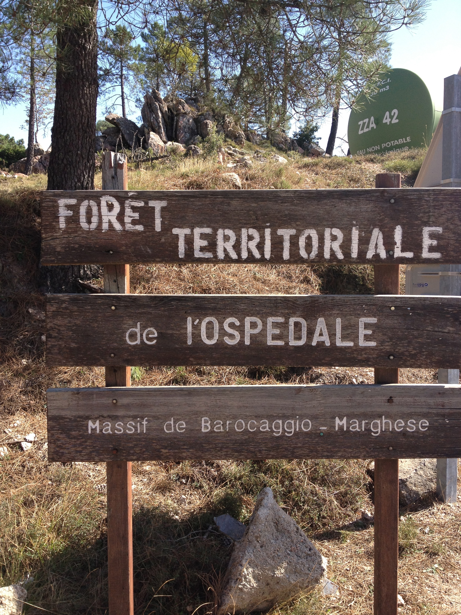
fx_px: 621
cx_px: 230
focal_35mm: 35
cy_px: 308
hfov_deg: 40.7
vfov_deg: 52.6
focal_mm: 4.28
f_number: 2.4
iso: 64
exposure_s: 1/531
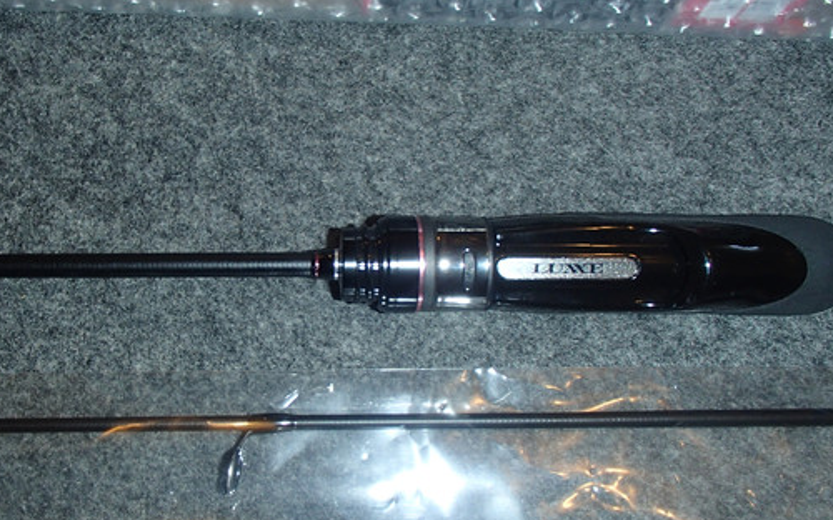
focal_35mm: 38
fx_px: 862
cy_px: 263
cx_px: 337
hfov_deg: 51.3
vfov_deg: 33.5
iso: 200
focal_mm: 5
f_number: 3.9
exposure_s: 1/30
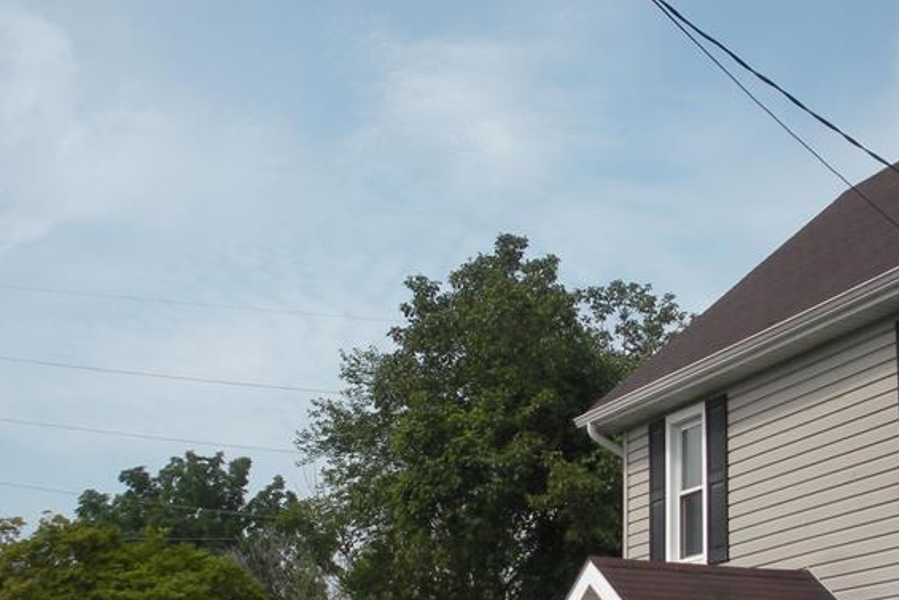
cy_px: 544
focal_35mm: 66
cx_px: 552
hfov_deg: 30.4
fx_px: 1648
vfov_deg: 20.2
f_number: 3.5
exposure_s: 1/734
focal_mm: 6.3
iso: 64
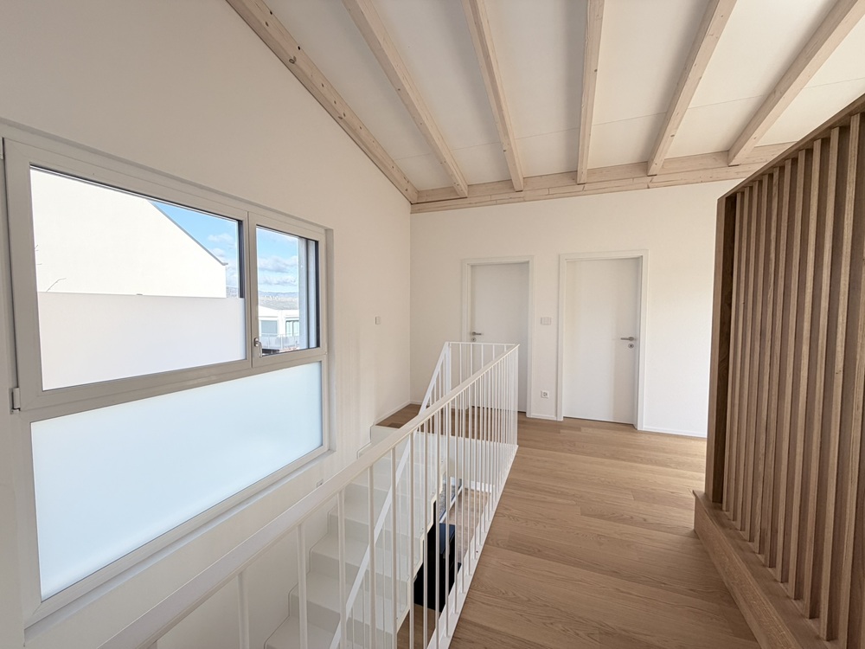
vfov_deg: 85.7
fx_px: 350
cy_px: 324
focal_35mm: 14
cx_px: 432
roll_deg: +0.3
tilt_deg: -2.4
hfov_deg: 102.1
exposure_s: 1/143
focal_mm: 2.22
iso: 40
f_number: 2.2
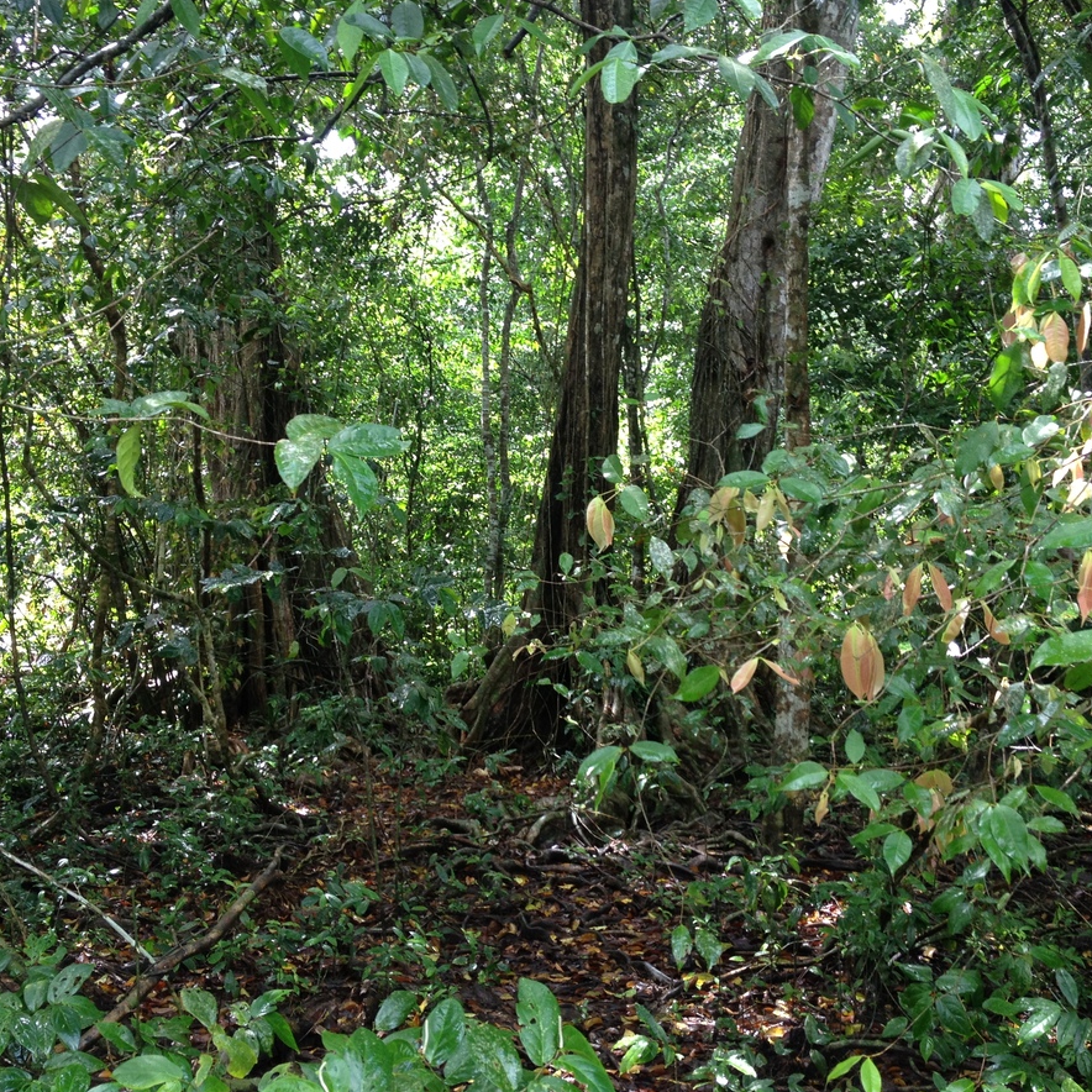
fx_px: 1499
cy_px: 553
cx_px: 504
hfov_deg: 40.0
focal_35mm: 42
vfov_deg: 40.0
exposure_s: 1/60
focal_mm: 4.28
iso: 50
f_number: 2.4
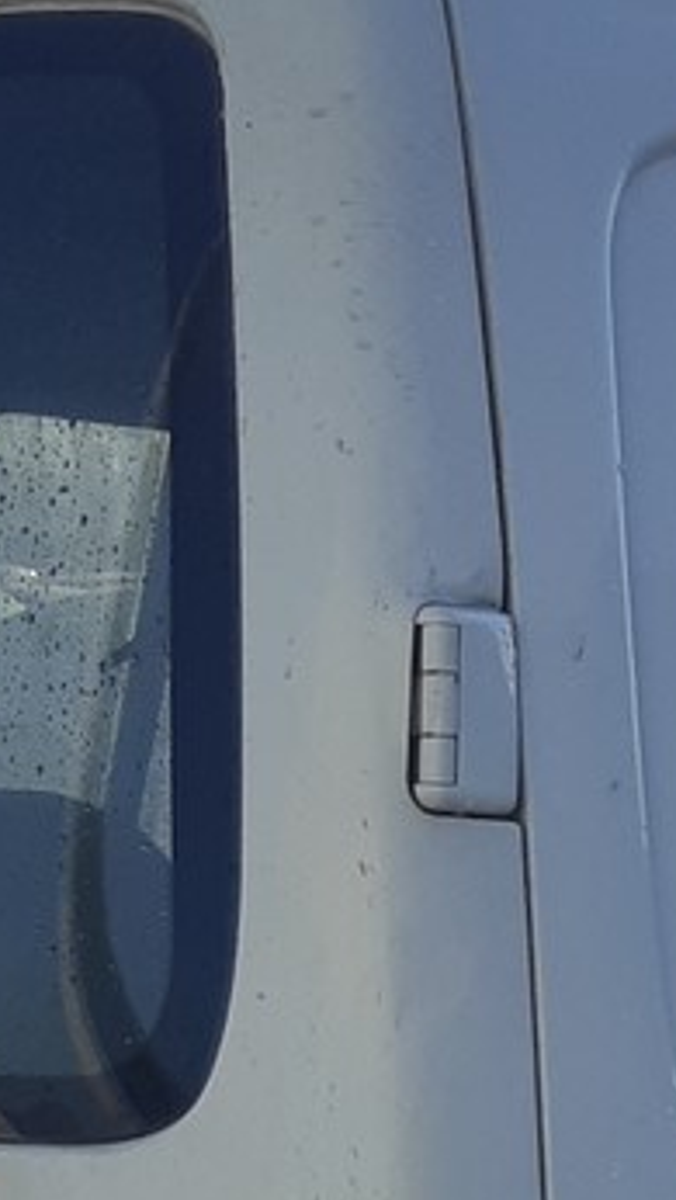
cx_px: 1005
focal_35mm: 131
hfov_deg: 9.0
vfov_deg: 15.8
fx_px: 4168
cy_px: 1436
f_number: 1.7
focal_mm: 3.93
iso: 40
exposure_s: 1/2146
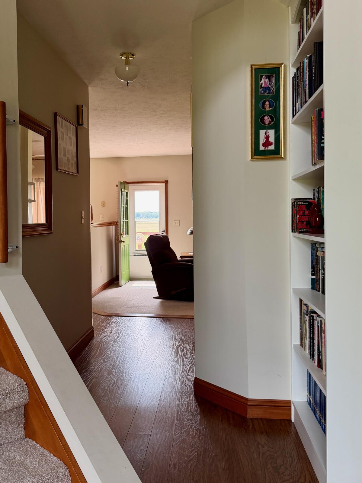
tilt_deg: +0.6
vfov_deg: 59.9
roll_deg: +3.1
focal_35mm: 30
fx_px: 419
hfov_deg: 46.5
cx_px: 141
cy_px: 220
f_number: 1.78
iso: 200
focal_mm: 6.76
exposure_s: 1/170
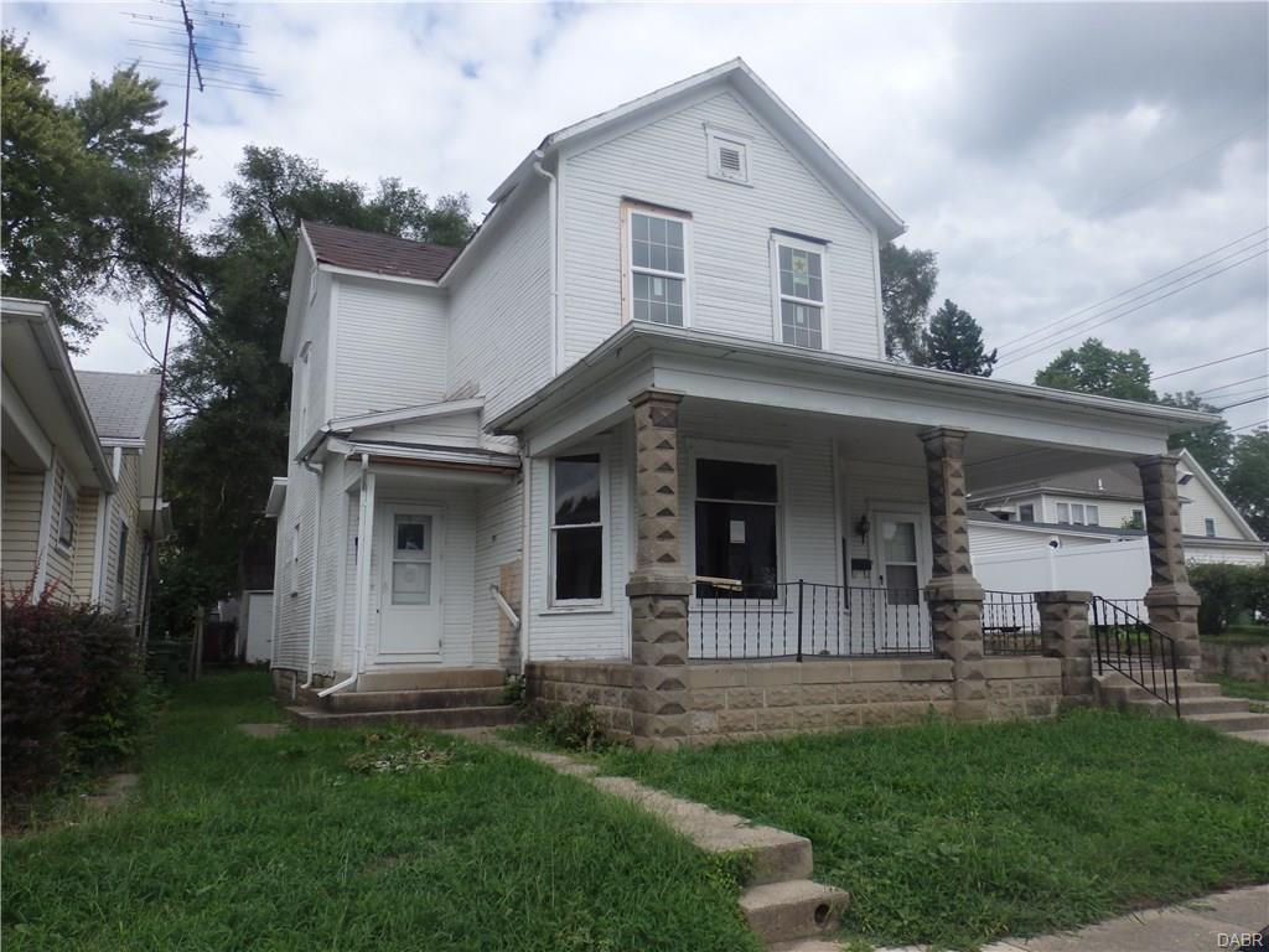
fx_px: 916
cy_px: 476
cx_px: 634
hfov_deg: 69.4
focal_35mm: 25
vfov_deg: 54.9
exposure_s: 1/160
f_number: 8.7
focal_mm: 4.5
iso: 100
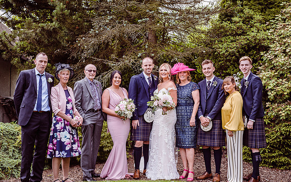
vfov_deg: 24.8
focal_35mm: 52
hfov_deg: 38.9
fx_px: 412
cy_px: 99
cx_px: 148
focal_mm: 50
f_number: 8
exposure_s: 1/100
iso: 250
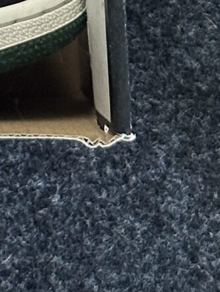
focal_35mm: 278
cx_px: -281
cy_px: -521
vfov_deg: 6.6
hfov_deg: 5.2
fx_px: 2353
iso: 200
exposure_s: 1/50
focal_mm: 6.86
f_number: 1.78
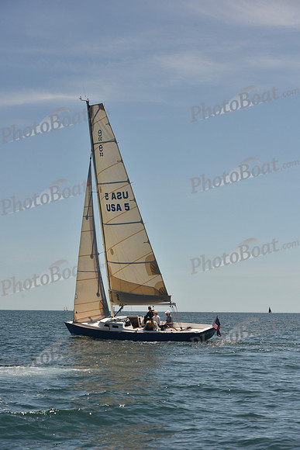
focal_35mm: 70
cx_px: 150
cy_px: 225
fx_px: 874
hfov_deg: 19.5
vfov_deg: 28.8
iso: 250
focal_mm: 70
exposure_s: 1/800
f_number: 7.1
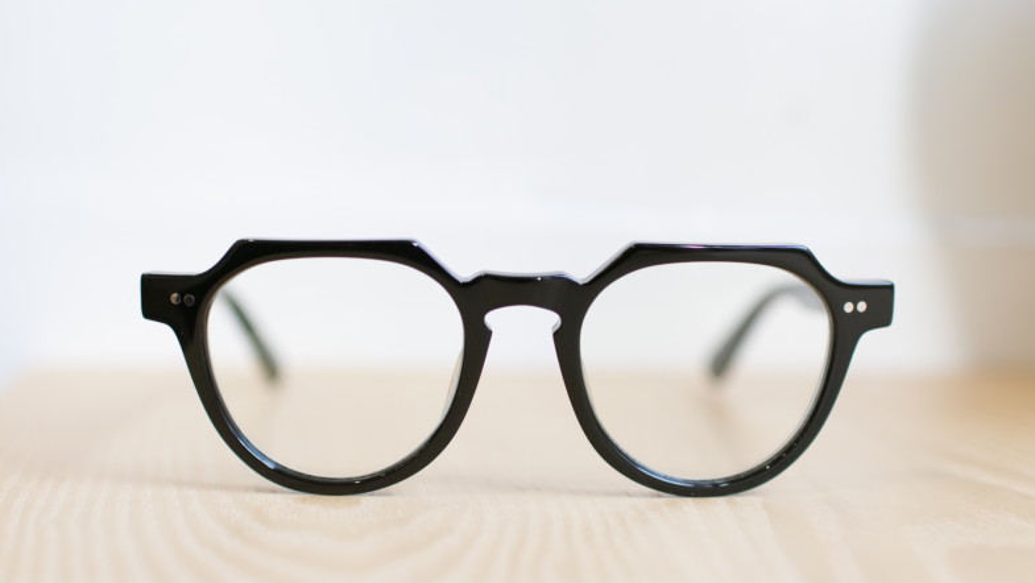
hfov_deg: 42.9
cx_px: 522
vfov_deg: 24.9
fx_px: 1318
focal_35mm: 48
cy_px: 295
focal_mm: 30
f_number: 2.5
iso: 100
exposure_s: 1/40
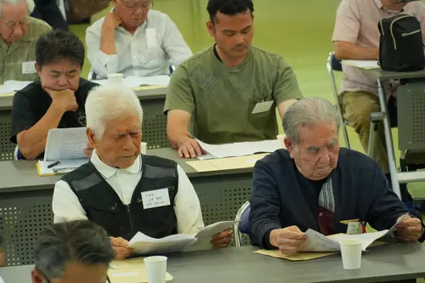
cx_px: 212
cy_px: 142
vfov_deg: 6.8
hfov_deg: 10.2
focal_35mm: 202
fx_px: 2390
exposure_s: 1/250
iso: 3200
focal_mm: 135
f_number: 5.6
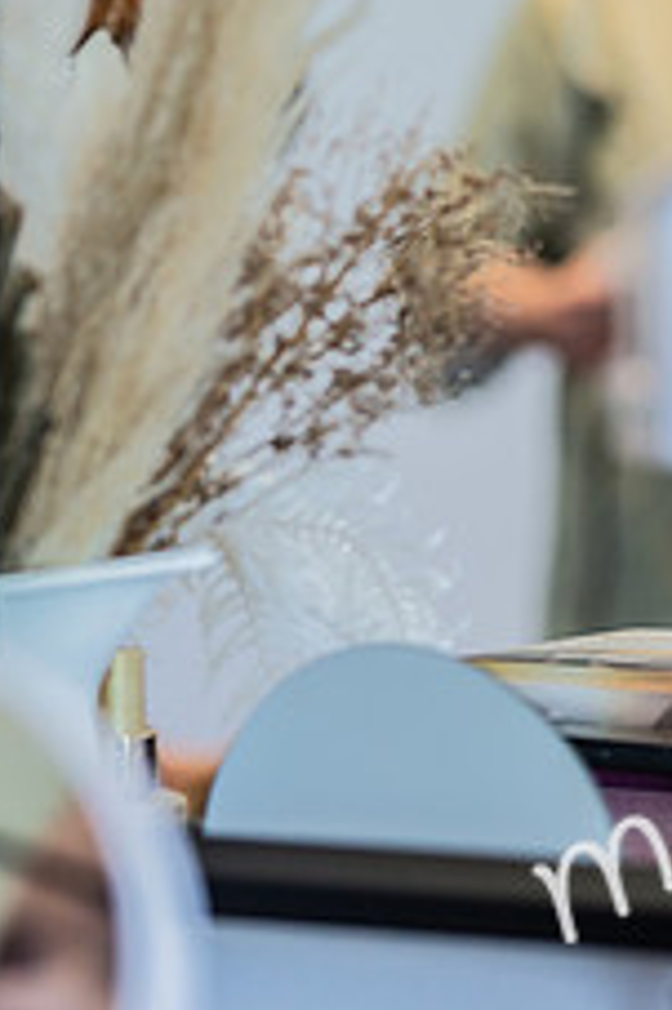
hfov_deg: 6.2
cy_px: 238
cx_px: 1050
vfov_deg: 9.5
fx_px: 6085
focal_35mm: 217
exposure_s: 1/160
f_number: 2.8
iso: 320
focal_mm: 85
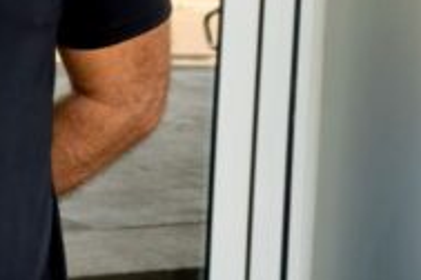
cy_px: -38
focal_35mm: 190
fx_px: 2222
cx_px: -448
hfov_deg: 10.0
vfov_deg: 7.2
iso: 360
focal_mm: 30
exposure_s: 1/125
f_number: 6.3
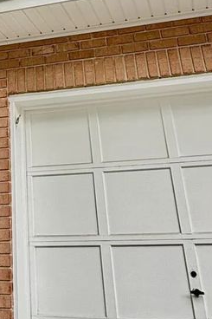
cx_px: 12
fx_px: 477
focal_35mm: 54
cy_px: -2
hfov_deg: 24.2
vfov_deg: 33.6
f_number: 2.2
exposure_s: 1/125
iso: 50
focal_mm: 2.22
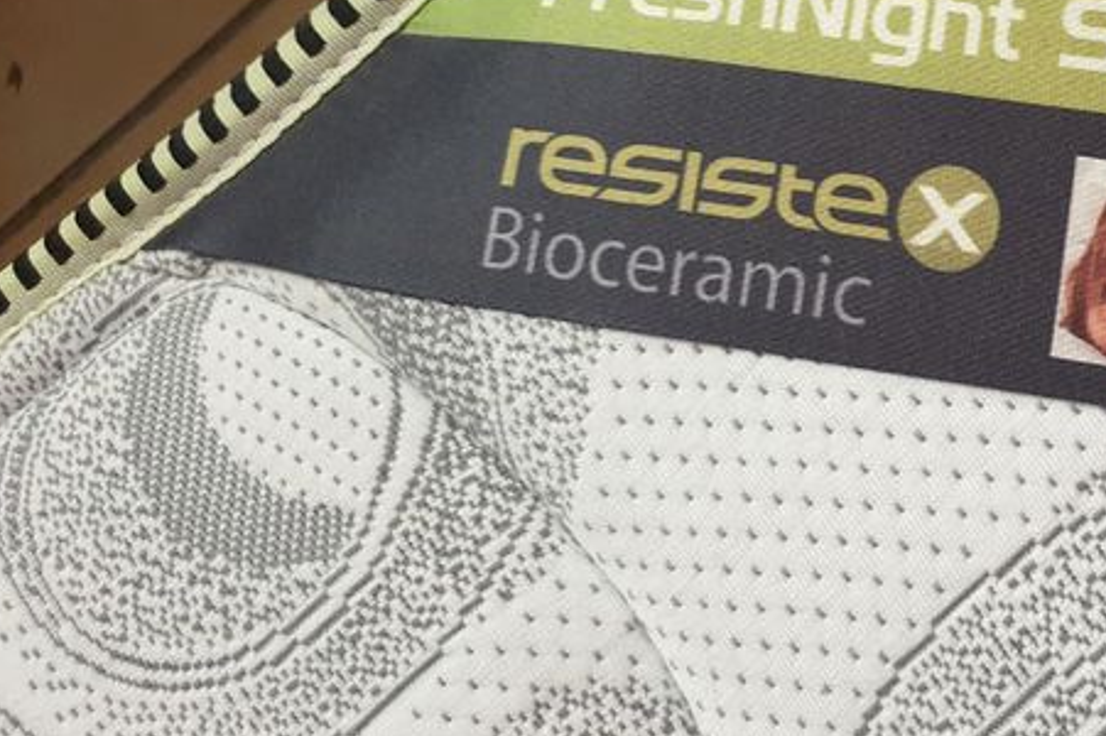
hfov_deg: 31.0
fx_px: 1842
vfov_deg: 22.4
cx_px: 1108
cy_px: 216
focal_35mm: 60
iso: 250
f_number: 1.5
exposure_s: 1/36
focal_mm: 4.3
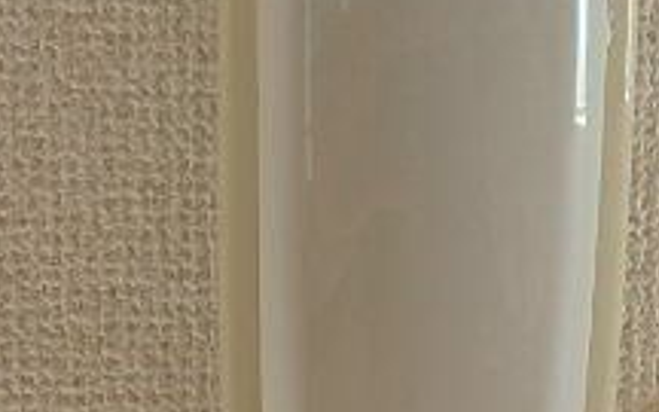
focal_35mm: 66
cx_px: 448
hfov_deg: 30.8
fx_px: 1185
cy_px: 204
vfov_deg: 19.7
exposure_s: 1/60
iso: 125
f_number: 3.5
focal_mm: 3.7
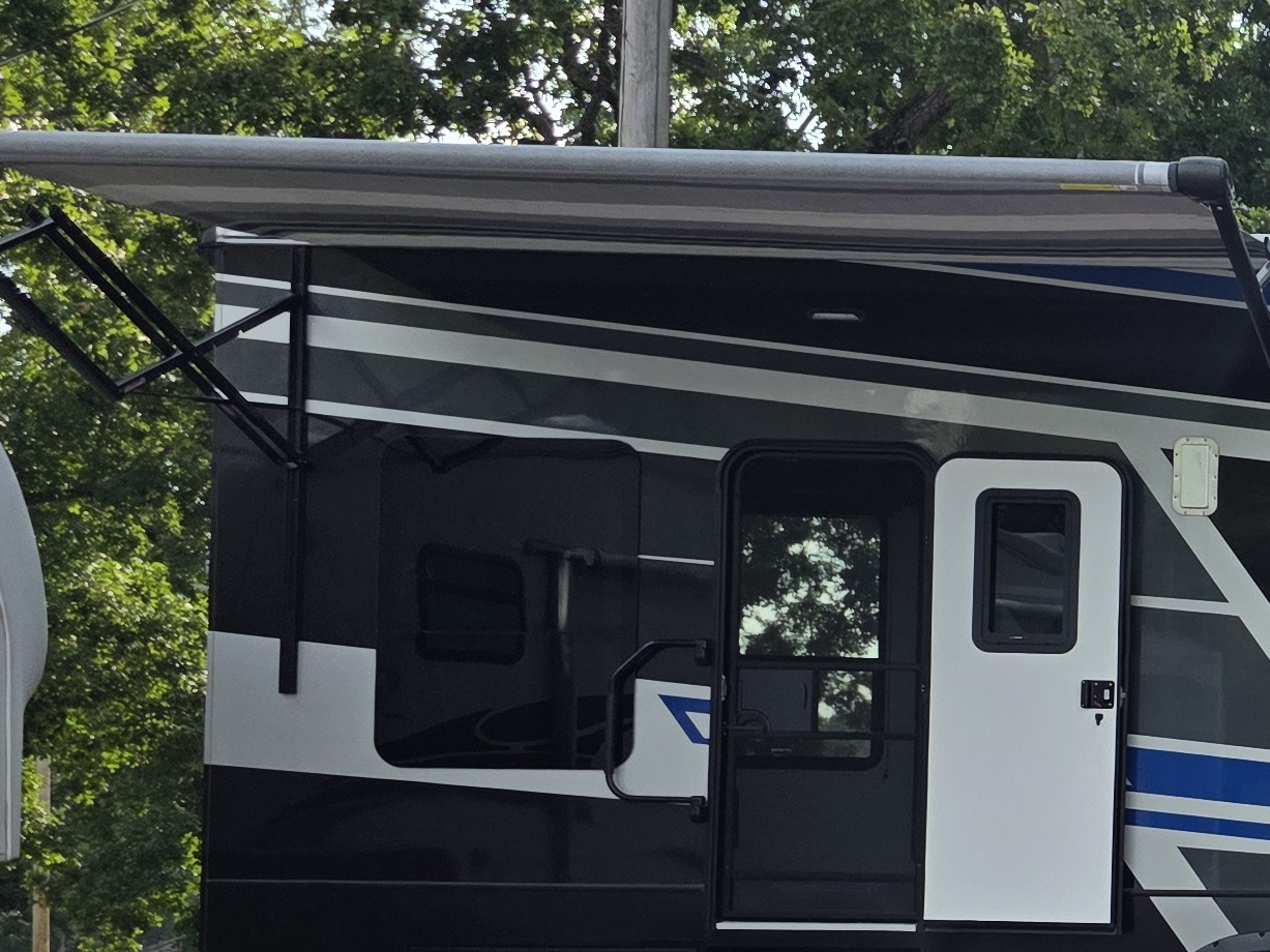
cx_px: 2054
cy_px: 785
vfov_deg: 19.4
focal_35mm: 75
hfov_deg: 20.8
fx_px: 2751
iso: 80
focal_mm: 6.3
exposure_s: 1/3768
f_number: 1.7
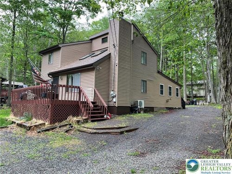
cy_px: 87
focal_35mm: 26
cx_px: 116
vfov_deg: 53.1
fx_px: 174
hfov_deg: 67.3
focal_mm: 4.2
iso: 32
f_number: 1.6
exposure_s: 1/197
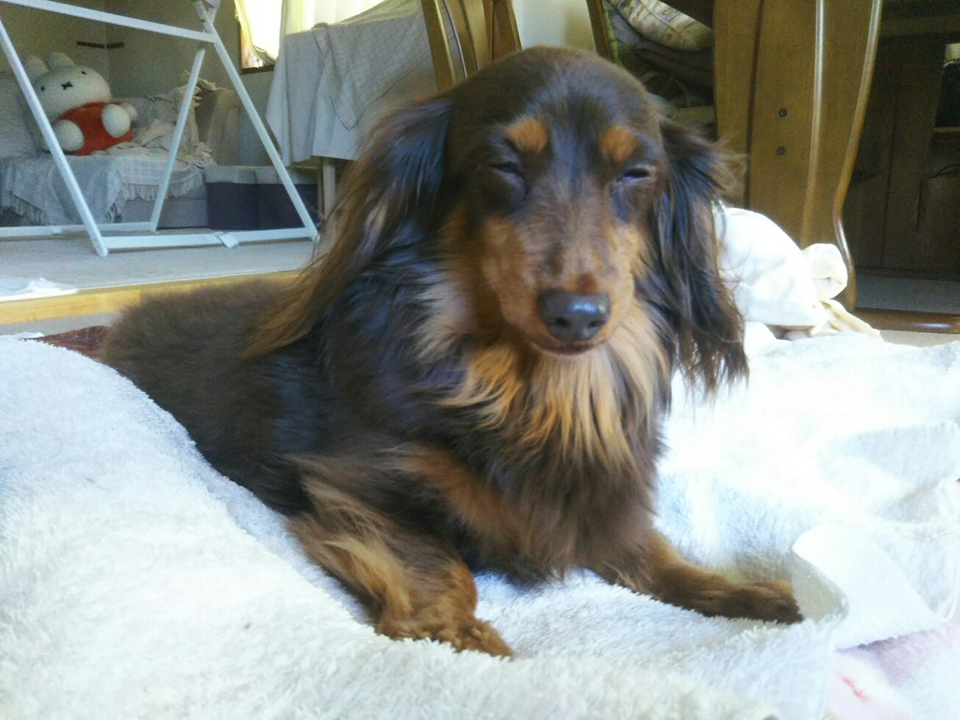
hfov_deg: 60.0
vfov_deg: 46.8
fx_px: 832
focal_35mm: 30
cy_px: 360
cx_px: 480
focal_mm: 4
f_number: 2.2
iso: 200
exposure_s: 1/40
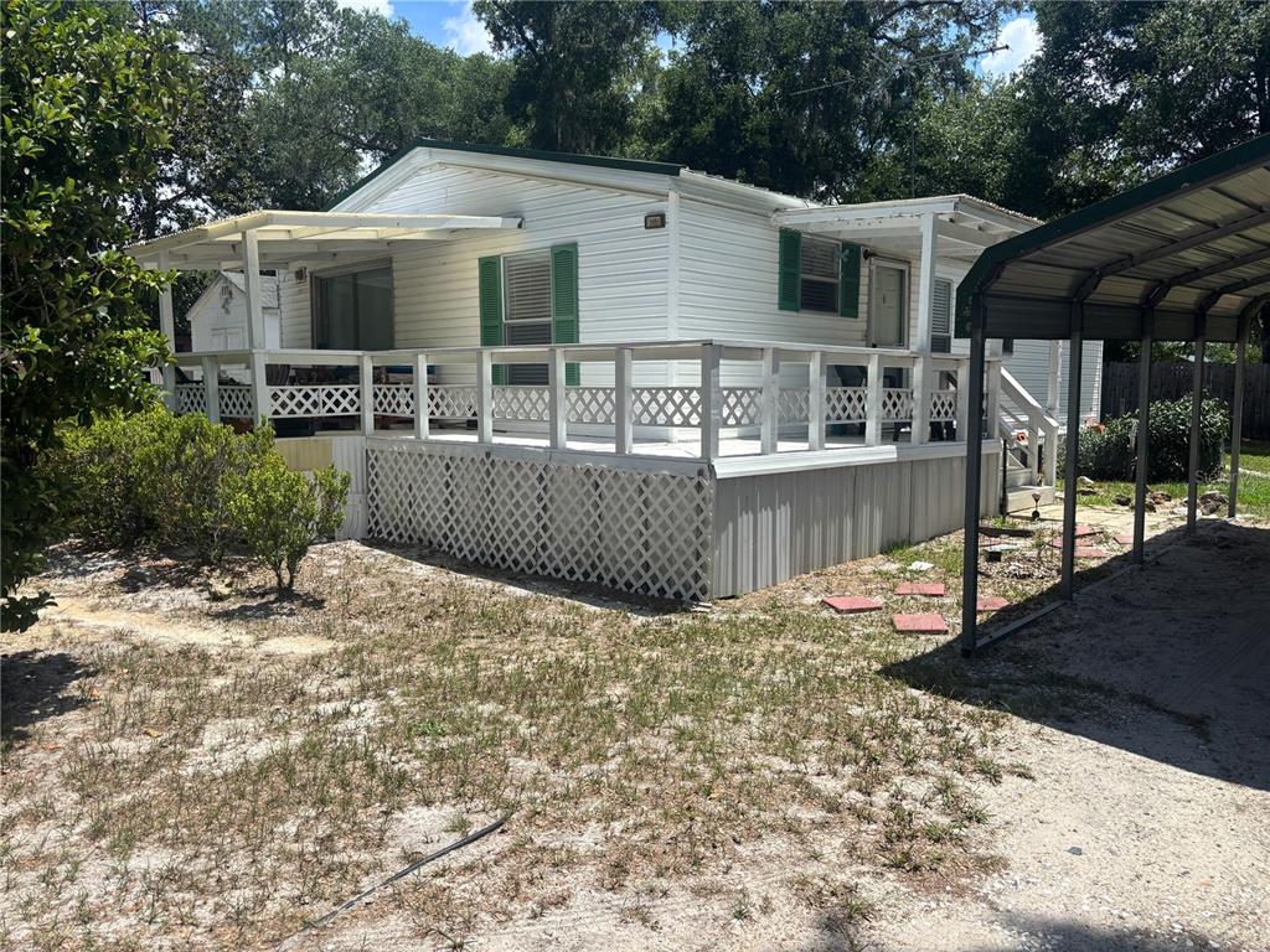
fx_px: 954
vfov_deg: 53.1
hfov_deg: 67.3
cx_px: 635
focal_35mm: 26
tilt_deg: -4.3
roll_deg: +0.0
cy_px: 476
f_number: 1.6
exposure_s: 1/3021
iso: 50
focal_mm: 5.96
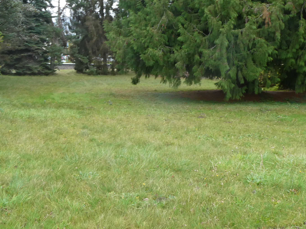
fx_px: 407
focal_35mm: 46
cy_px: 116
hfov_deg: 41.2
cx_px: 157
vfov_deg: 31.5
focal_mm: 4.3
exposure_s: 1/60
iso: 160
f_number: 3.3
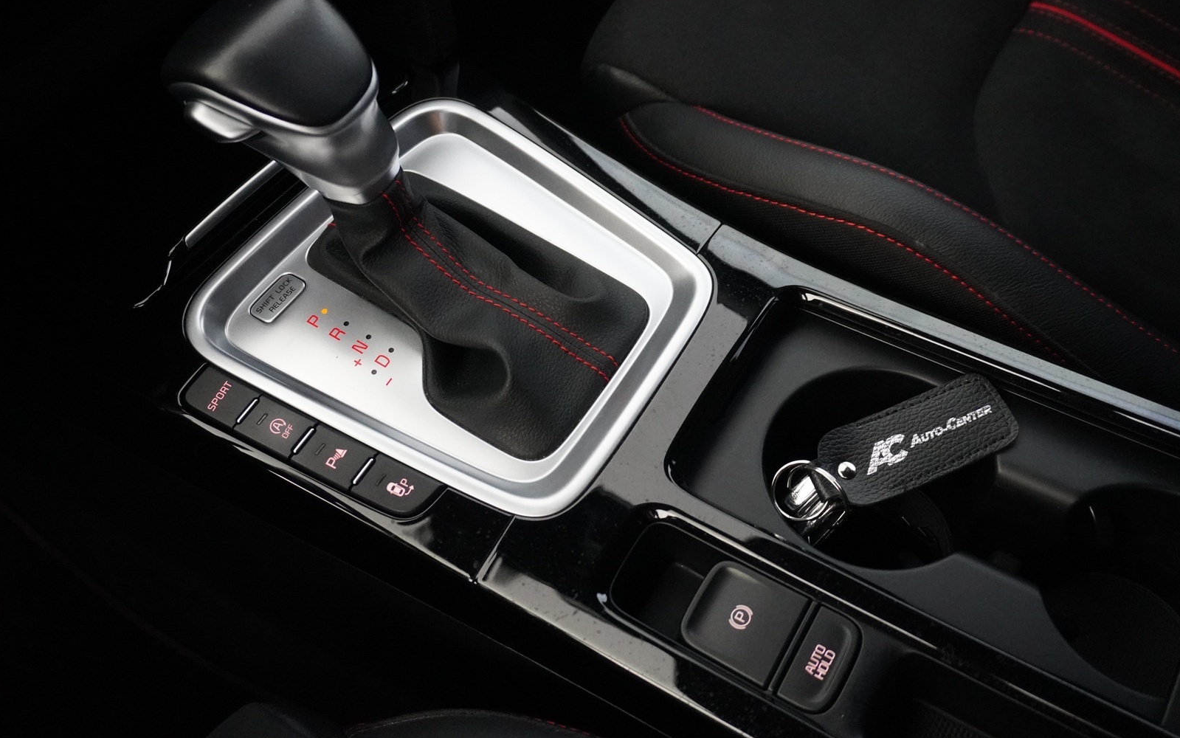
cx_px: 590
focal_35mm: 33
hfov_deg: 58.9
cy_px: 341
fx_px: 1046
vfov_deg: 38.8
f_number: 4
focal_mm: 21
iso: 6400
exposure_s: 1/60
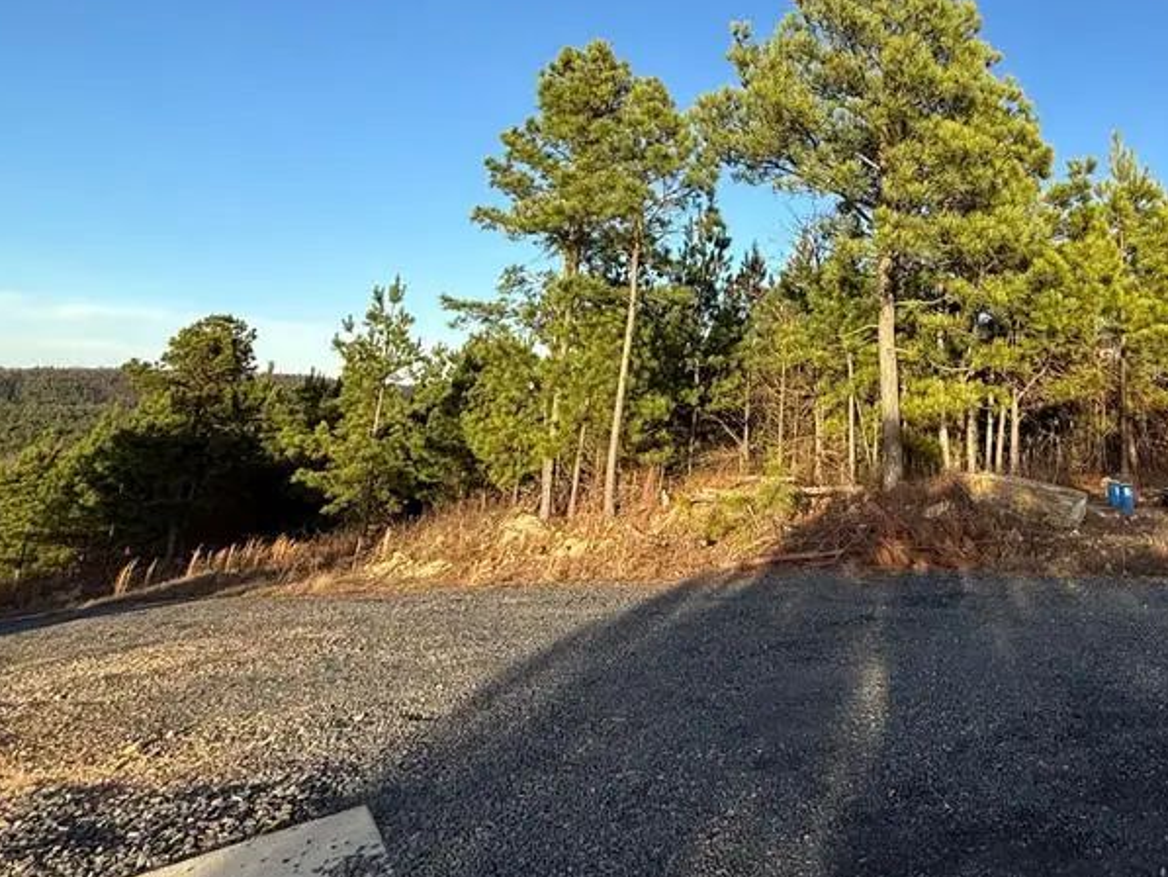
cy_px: 233
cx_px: 867
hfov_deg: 67.3
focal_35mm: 24
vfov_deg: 54.5
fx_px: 810
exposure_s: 1/625
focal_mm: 2.22
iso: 50
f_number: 2.2
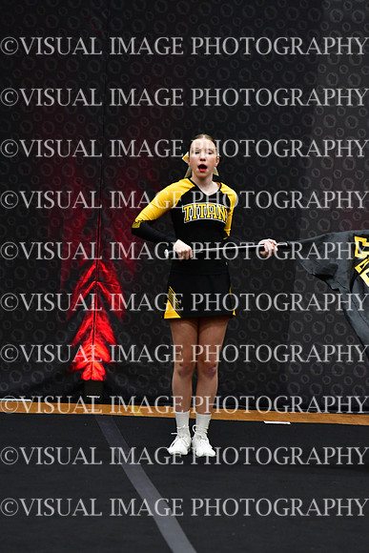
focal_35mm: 300
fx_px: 4609
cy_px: 276
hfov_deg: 4.6
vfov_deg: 6.9
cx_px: 184
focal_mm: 200
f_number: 3.5
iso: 4000
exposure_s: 1/500
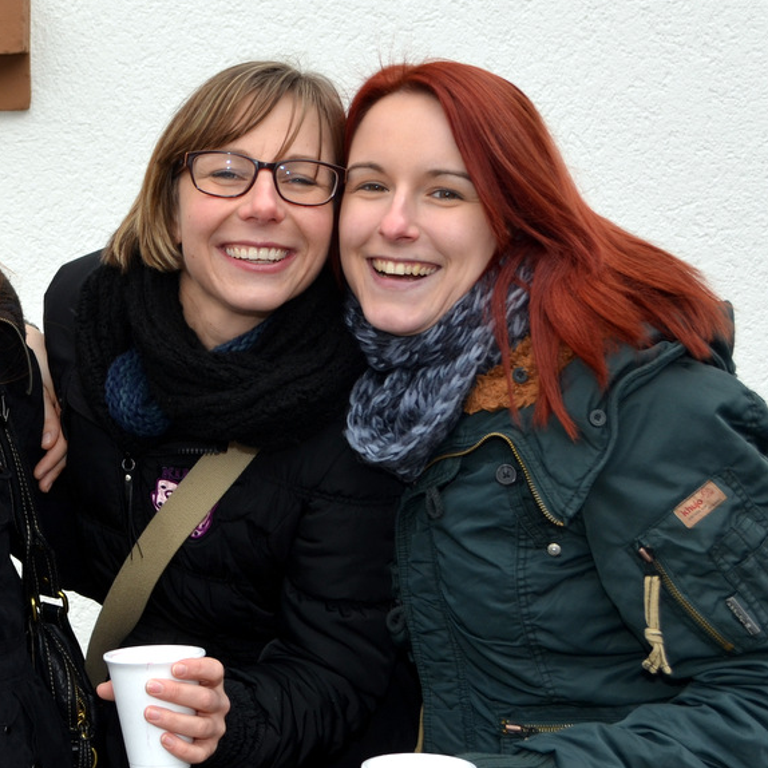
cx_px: 7
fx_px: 1606
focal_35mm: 64
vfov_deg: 26.9
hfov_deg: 25.6
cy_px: 334
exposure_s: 1/125
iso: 200
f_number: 5.6
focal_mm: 24
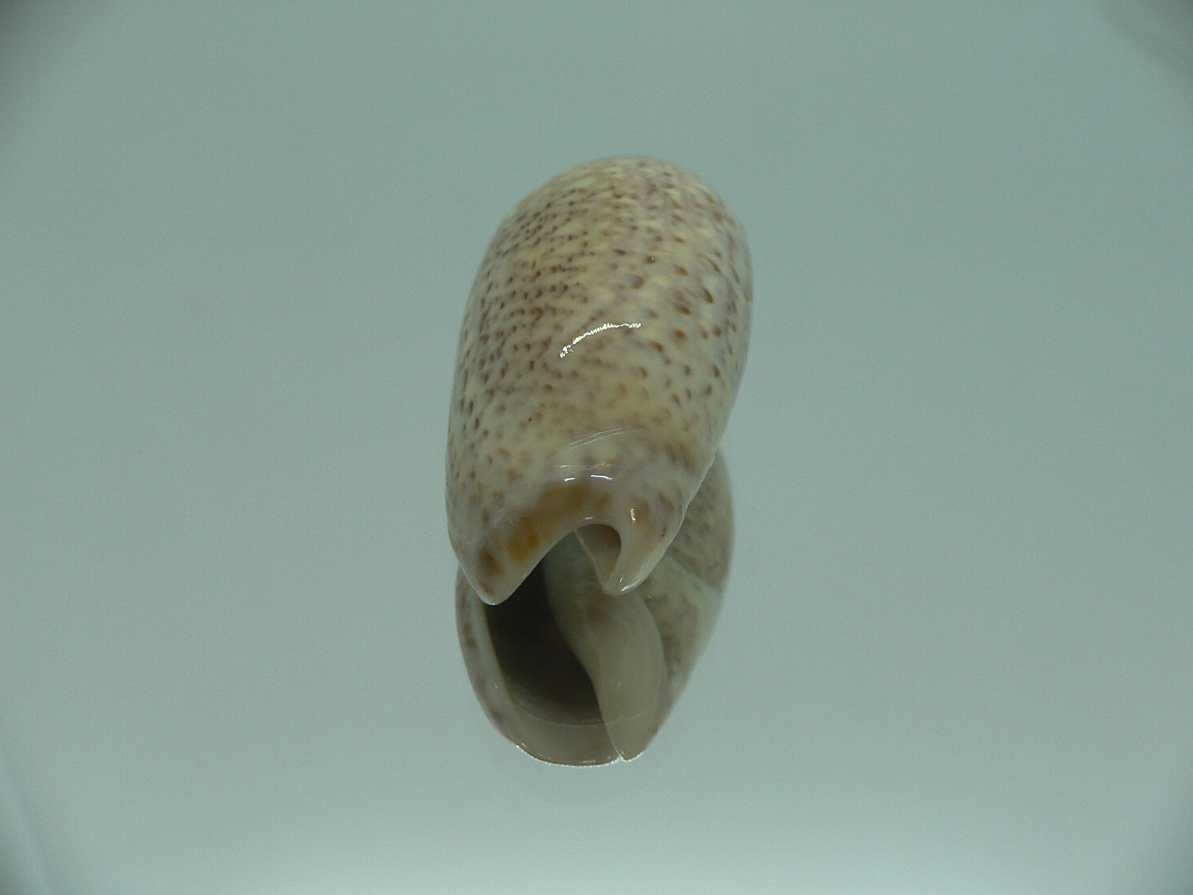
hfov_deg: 52.6
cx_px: 596
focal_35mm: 35
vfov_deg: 40.7
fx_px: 1206
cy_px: 448
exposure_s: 1/60
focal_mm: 4.6
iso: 80
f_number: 2.8
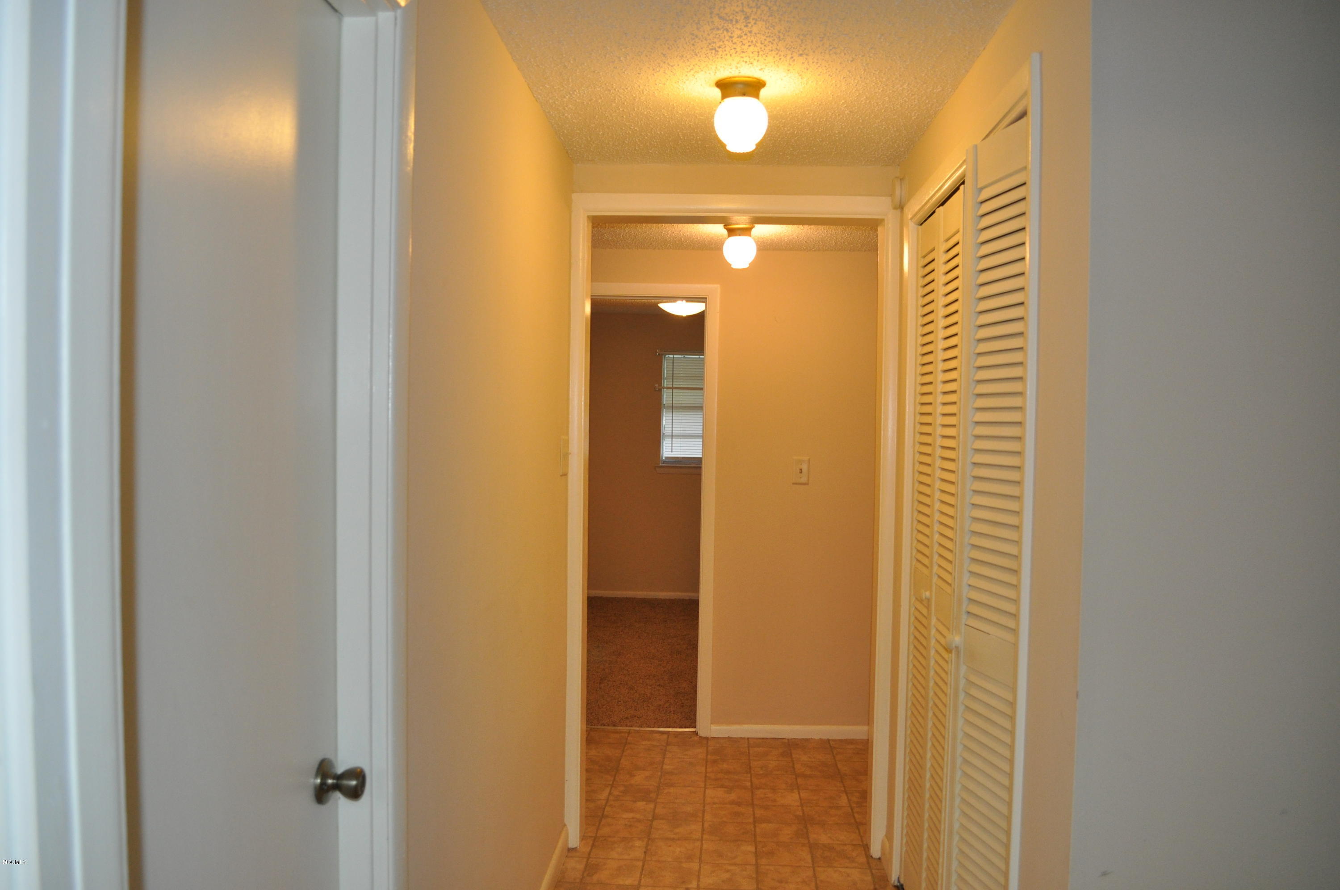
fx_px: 1004
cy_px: 445
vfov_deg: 47.8
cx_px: 670
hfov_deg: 67.4
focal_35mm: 27
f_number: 3.5
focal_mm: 18
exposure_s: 1/100
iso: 800
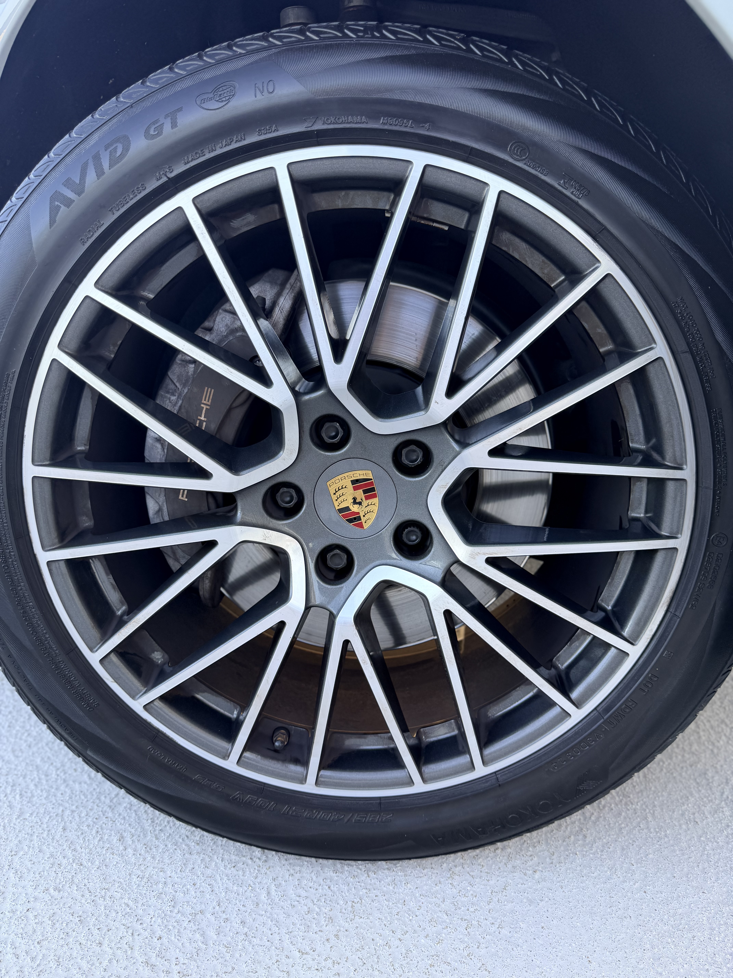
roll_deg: +0.0
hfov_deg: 56.8
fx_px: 678
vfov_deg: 71.6
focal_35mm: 24
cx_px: 366
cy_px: 489
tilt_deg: -19.2
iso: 80
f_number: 1.78
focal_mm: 6.76
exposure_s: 1/174
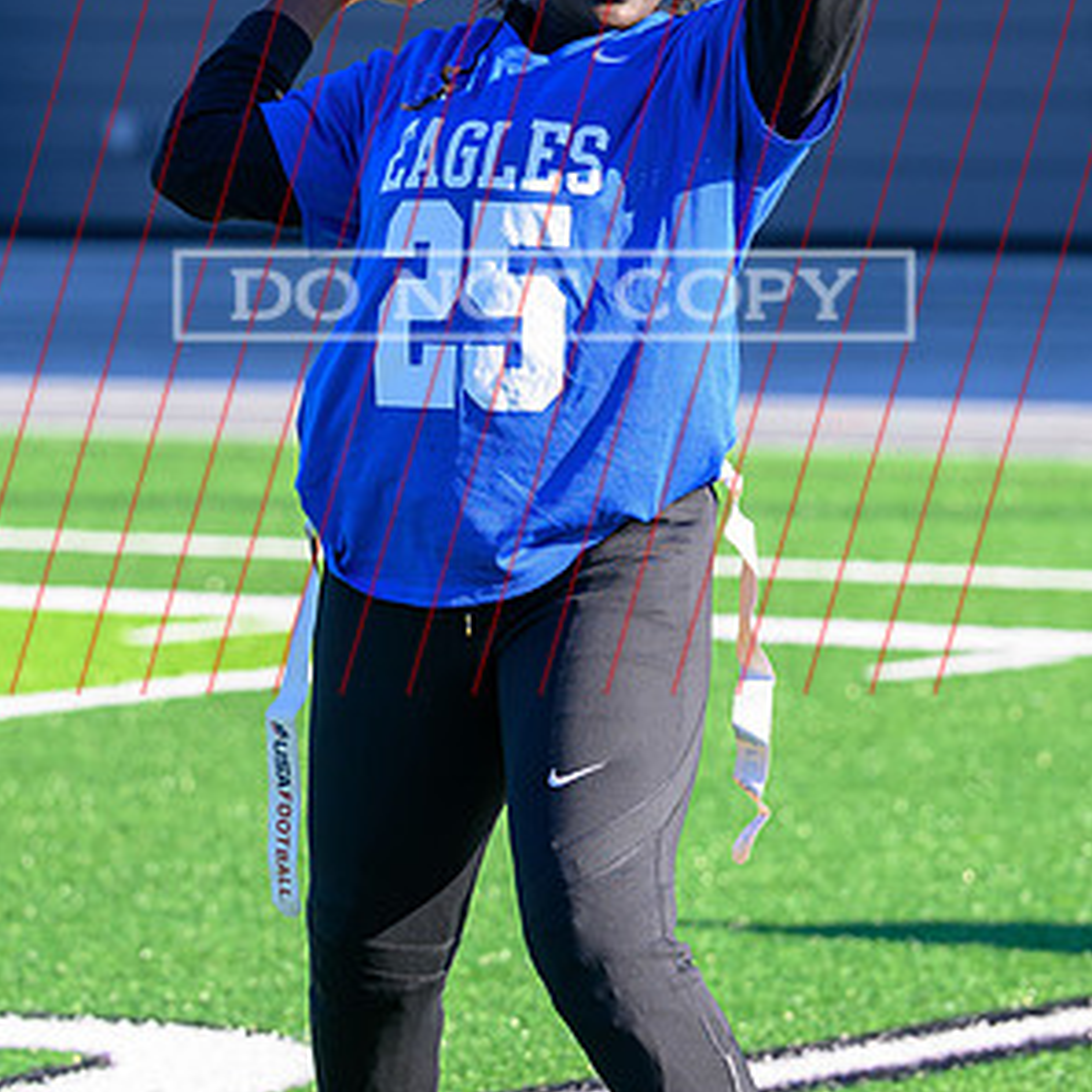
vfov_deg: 6.3
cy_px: 196
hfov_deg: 6.3
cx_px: 467
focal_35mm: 278
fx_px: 9922
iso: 400
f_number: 3.5
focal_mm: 125
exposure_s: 1/1250
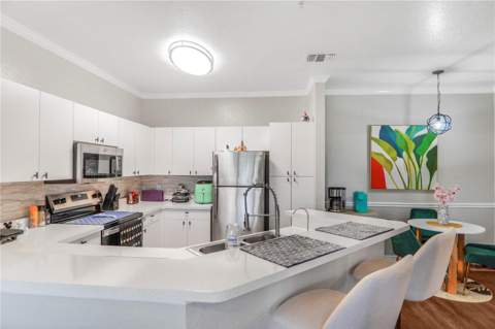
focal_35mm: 18
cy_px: 164
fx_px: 247
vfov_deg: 67.3
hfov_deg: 90.1
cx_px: 248
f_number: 2.5
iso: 320
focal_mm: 12
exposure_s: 1/50
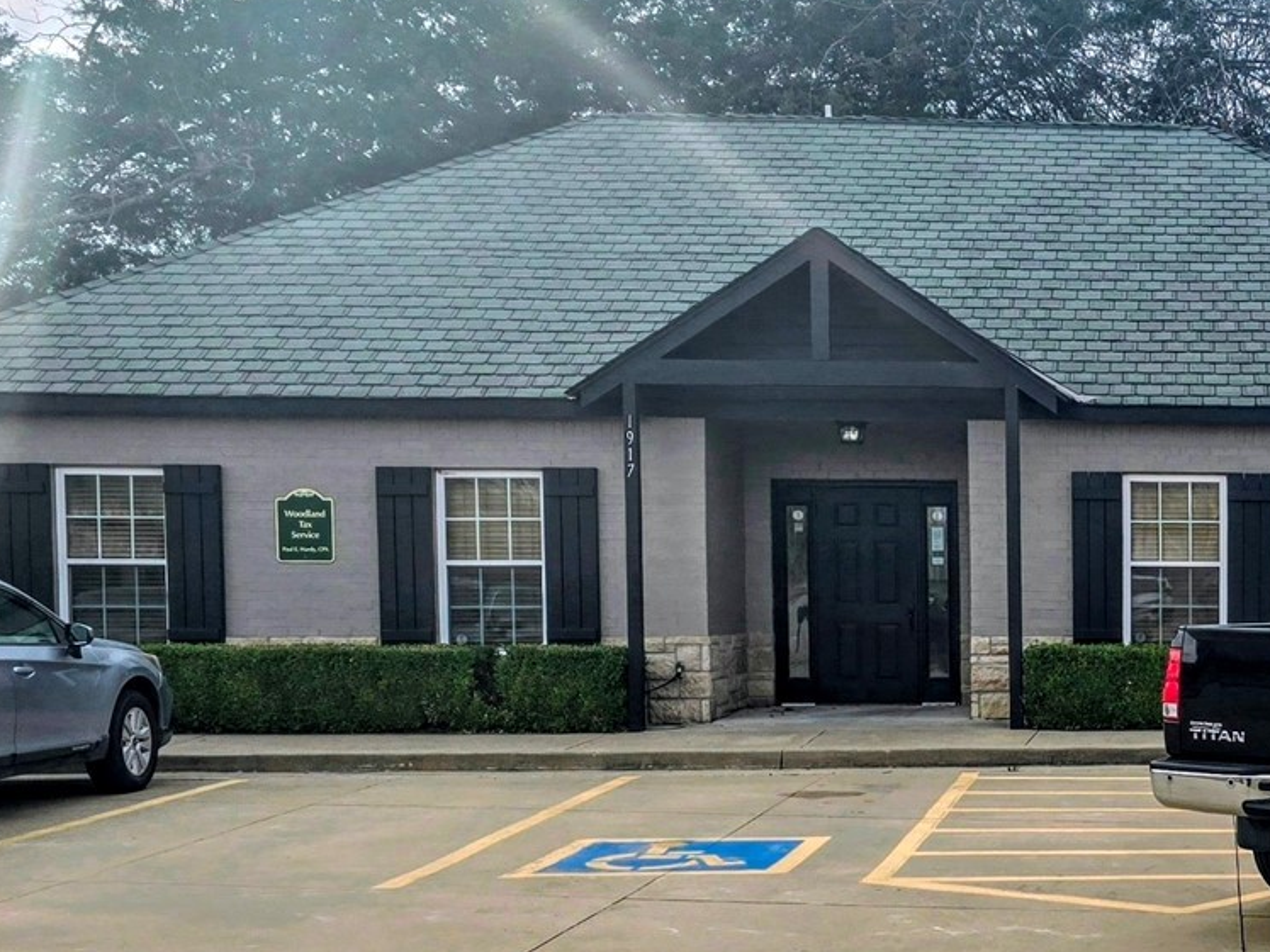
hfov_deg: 29.7
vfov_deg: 24.6
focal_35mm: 59
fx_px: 2165
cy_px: 682
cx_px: 1374
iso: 12
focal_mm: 6.3
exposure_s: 1/634
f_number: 1.7
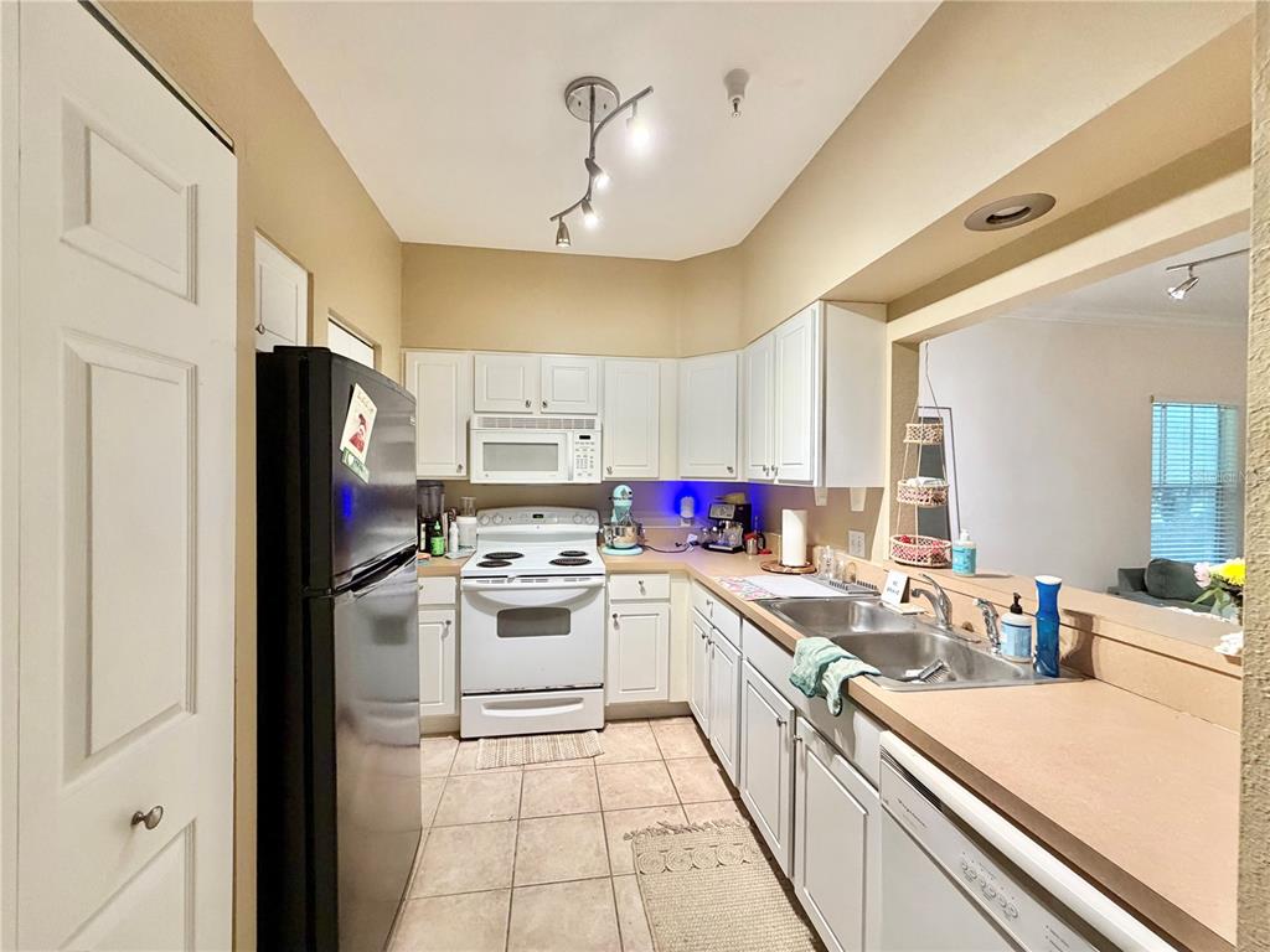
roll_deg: +0.1
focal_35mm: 14
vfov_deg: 85.7
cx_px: 635
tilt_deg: -1.9
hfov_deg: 102.1
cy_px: 476
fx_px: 514
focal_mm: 2.22
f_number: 2.2
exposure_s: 1/60
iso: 400
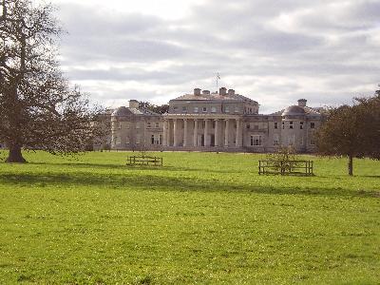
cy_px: 142
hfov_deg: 22.5
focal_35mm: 87
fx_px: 955
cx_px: 190
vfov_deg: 17.0
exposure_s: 1/125
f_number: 7.5
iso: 50
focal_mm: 15.3
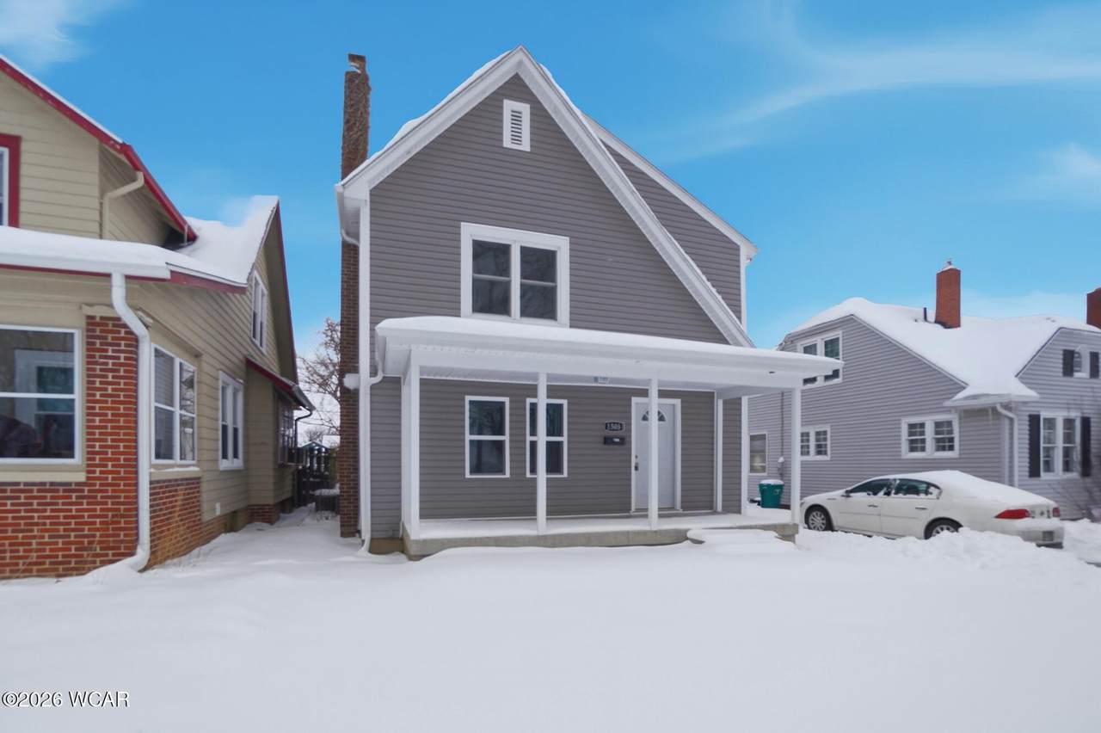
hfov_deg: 100.4
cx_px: 550
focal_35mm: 15
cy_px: 366
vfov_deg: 77.3
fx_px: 458
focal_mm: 10
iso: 125
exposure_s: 1/4000
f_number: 5.6
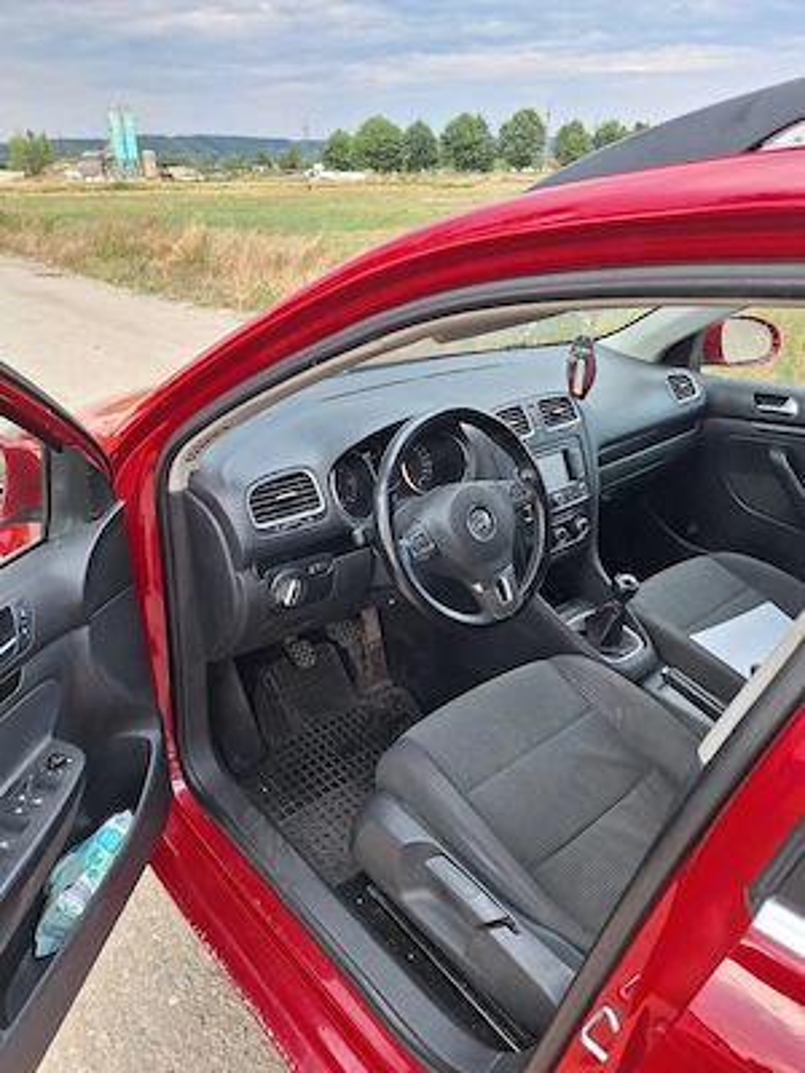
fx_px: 713
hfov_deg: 58.9
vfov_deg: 73.9
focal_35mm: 23
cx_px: 402
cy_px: 536
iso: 40
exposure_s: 1/204
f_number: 1.8
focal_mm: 5.54
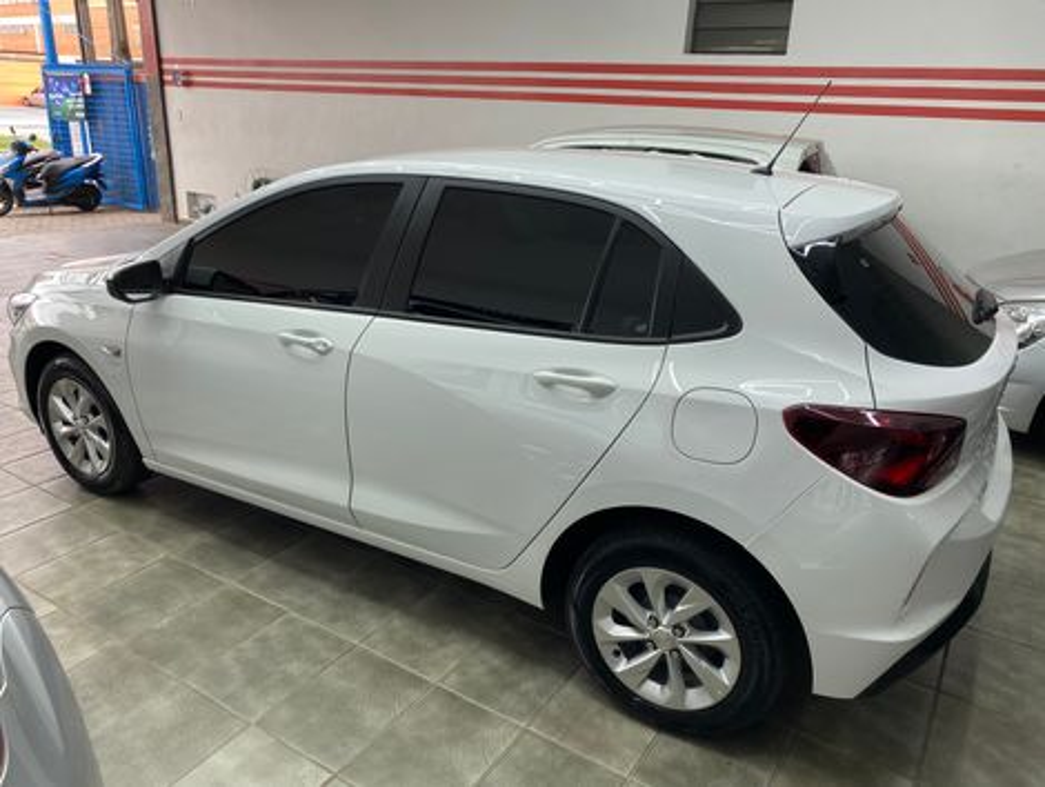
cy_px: 394
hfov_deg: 67.2
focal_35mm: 26
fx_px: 786
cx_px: 522
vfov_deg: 53.2
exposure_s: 1/120
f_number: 1.8
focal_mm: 4.25
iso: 64
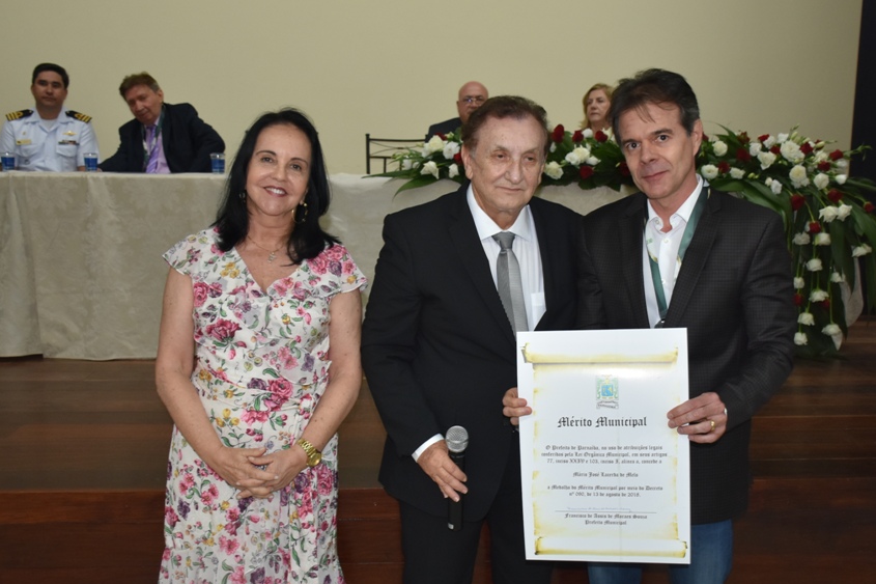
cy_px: 321
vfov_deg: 33.4
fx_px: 973
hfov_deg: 48.4
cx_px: 464
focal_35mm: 40
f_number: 3.5
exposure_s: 1/60
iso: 560
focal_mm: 22
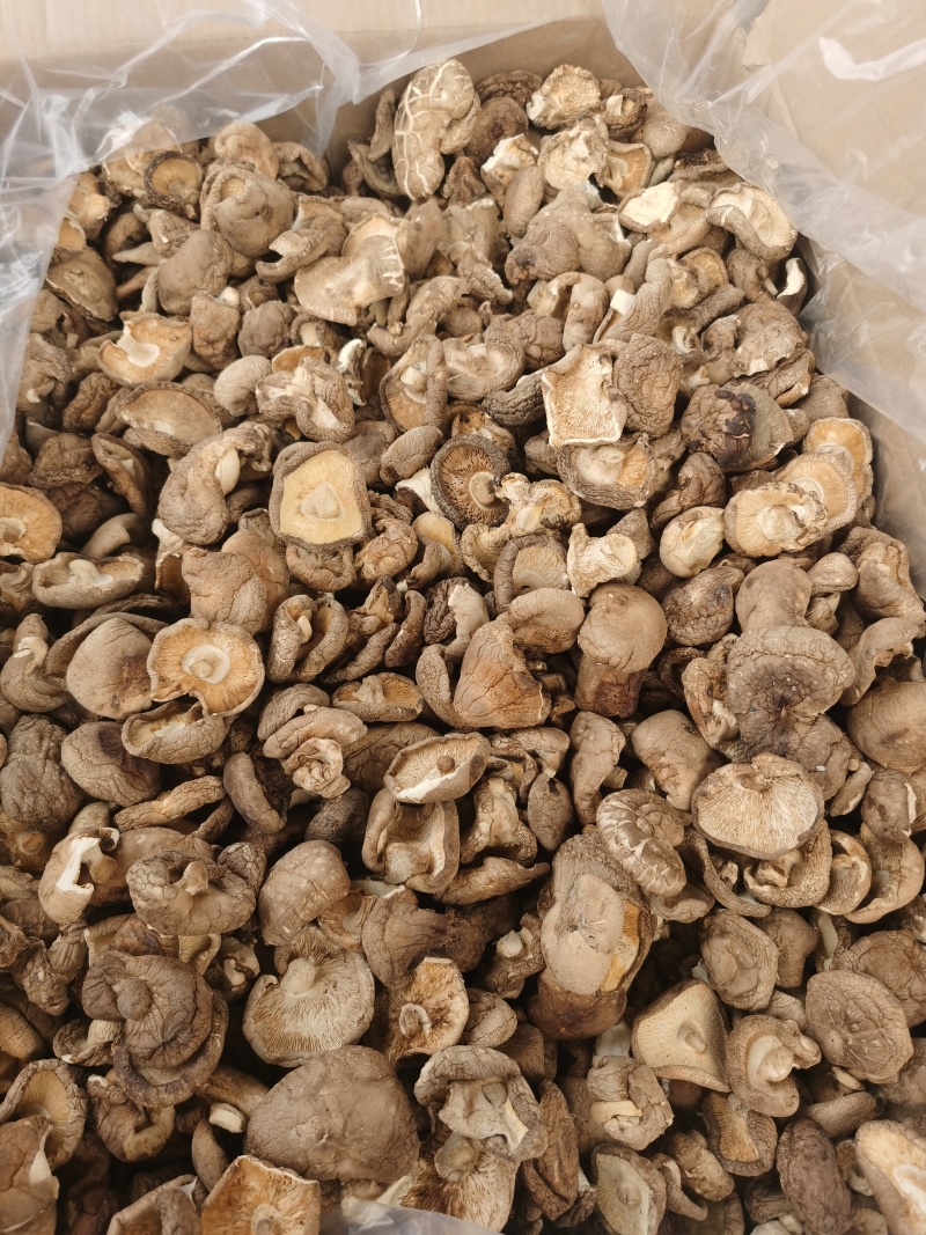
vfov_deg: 65.3
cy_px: 618
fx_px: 963
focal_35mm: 27
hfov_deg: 51.3
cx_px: 463
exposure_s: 1/492
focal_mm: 5.56
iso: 50
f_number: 1.6
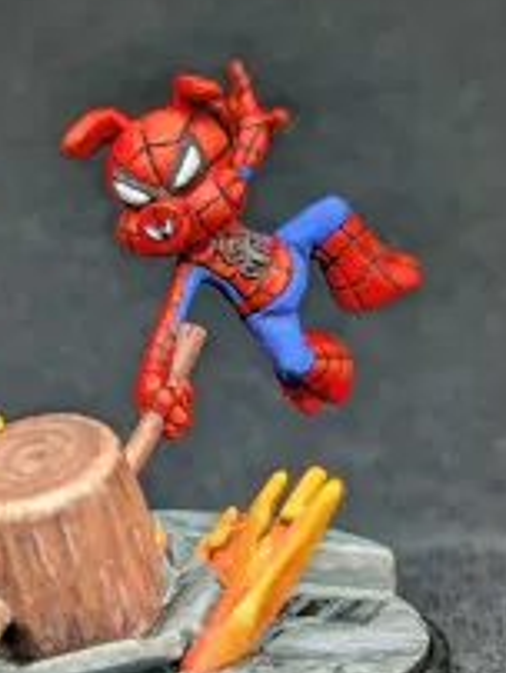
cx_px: 166
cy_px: 317
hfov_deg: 12.3
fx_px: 2353
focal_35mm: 121
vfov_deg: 16.3
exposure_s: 1/53.8
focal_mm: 6.81
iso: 42
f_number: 1.85
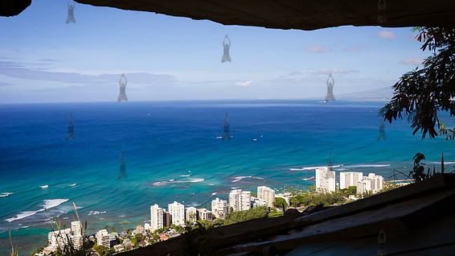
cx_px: 226
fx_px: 458
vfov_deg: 31.2
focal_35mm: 38
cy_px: 126
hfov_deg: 52.8
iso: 200
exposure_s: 1/250
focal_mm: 35
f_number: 10
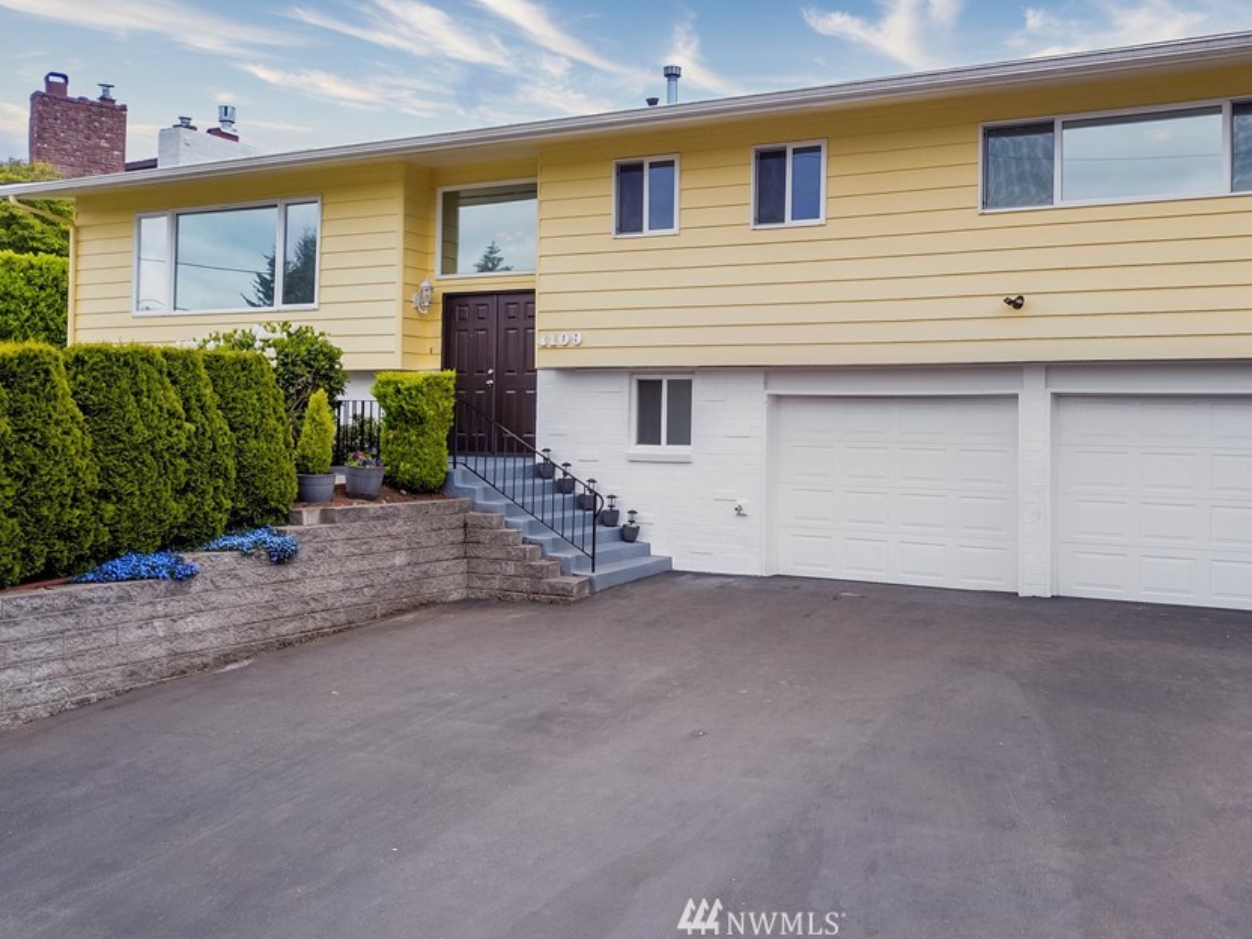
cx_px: 761
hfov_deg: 56.3
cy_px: 396
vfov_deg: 44.0
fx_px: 1157
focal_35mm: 32
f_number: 2.2
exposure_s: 1/400
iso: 100
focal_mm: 4.73
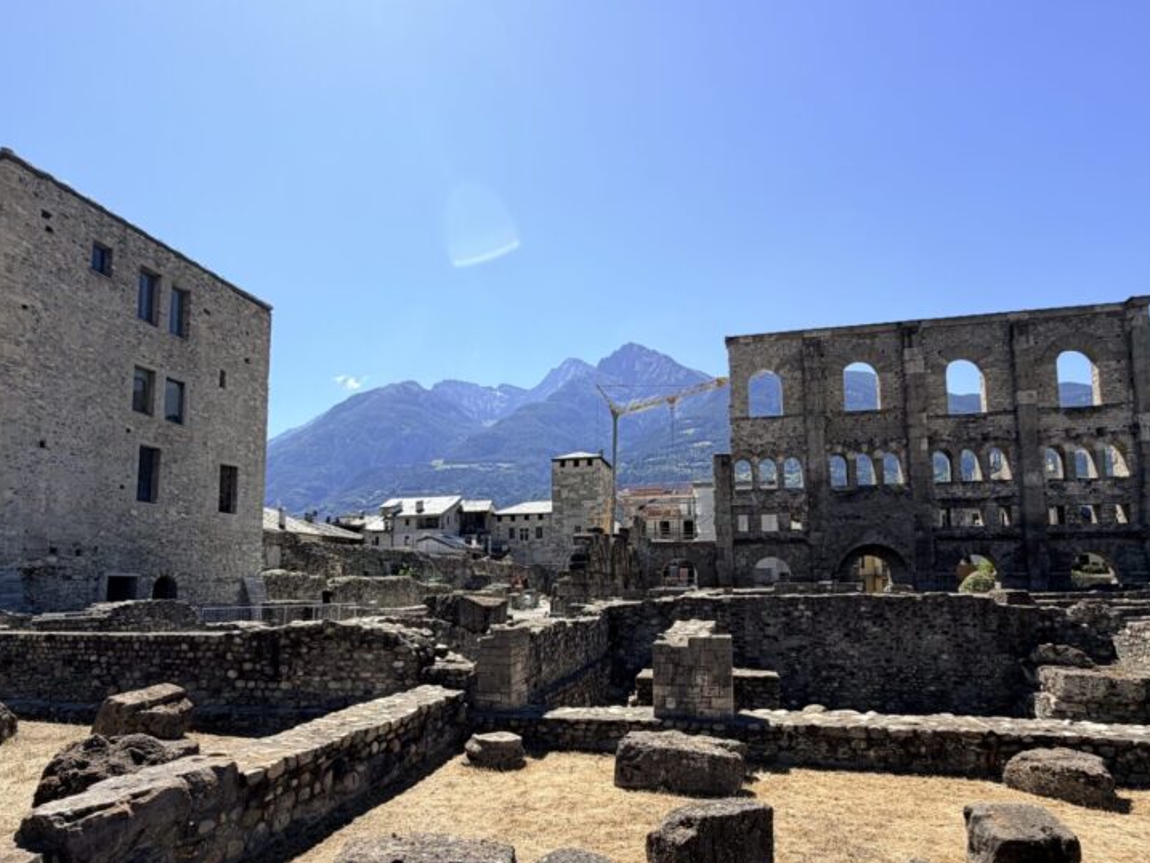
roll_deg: +1.0
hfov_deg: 81.7
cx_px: 584
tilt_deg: +4.4
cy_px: 525
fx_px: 665
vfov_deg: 65.3
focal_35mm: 20
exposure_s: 1/770
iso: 25
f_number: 2.2
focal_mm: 2.22
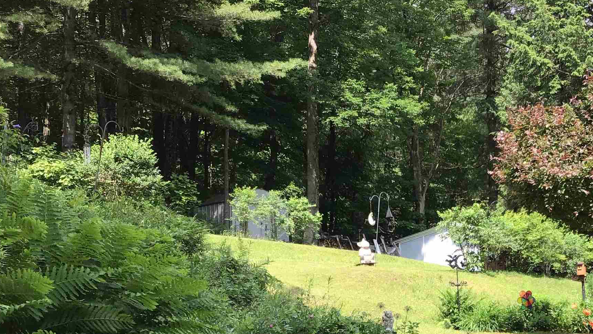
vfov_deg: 19.8
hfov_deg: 34.3
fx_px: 944
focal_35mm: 60
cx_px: 435
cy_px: 278
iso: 25
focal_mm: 3.3
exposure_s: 1/365
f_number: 2.4
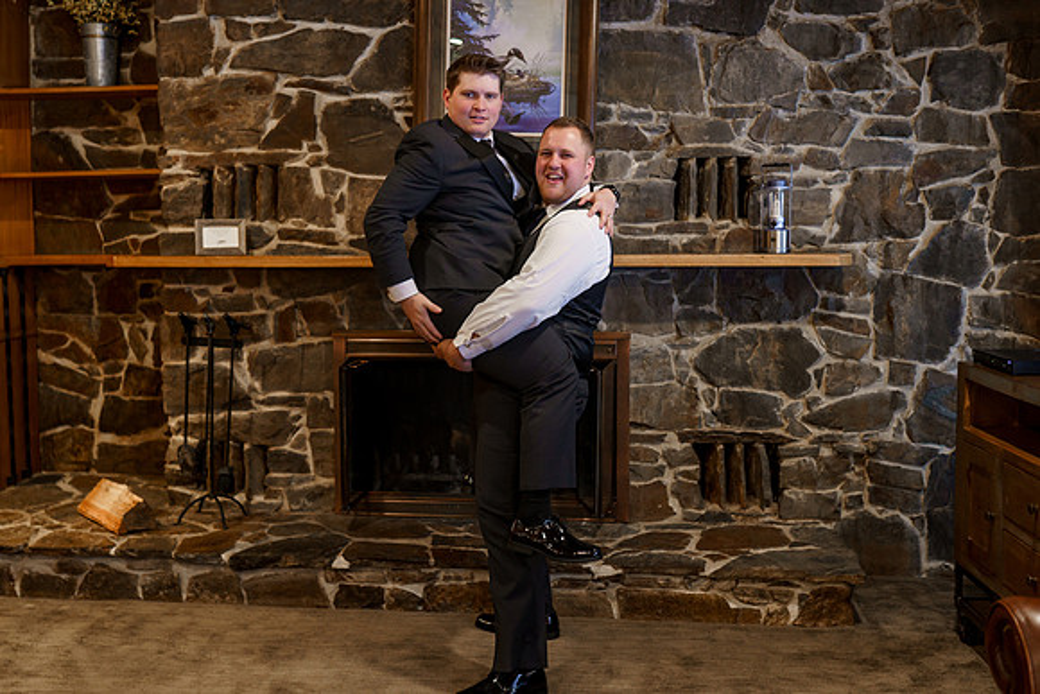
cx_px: 465
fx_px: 1123
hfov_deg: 49.6
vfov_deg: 34.3
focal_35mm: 39
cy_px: 312
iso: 1600
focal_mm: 35
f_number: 2.2
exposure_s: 1/160
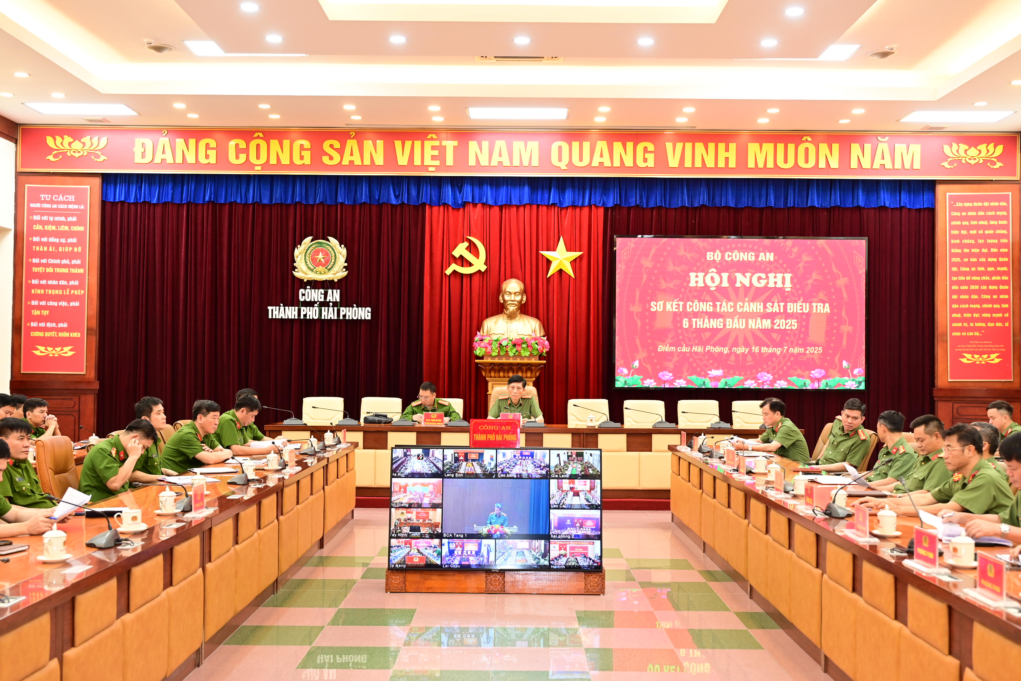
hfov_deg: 48.5
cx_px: 510
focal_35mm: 40
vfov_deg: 33.4
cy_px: 340
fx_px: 1134
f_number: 4
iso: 1600
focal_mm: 40
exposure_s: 1/100
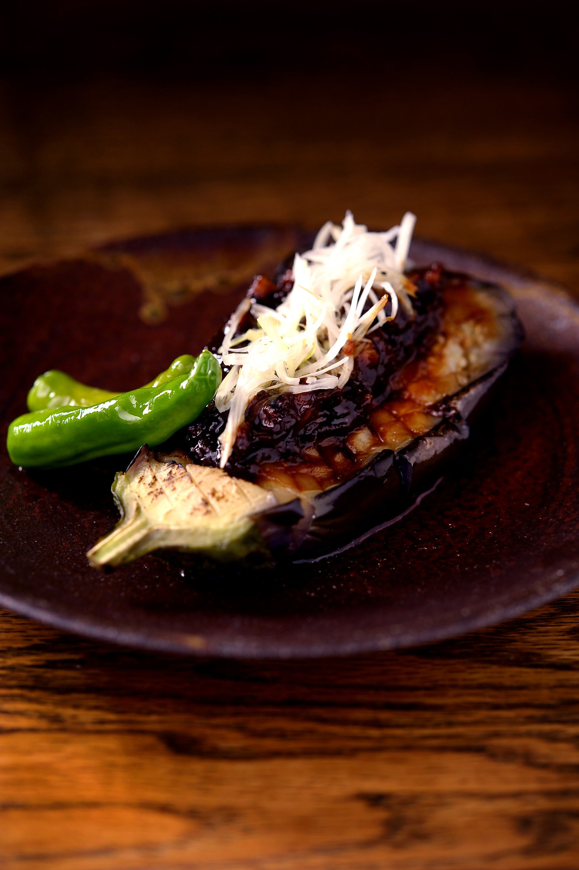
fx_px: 1449
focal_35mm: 60
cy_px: 435
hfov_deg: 22.6
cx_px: 290
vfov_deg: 33.4
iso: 160
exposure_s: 1/200
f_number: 5
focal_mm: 60
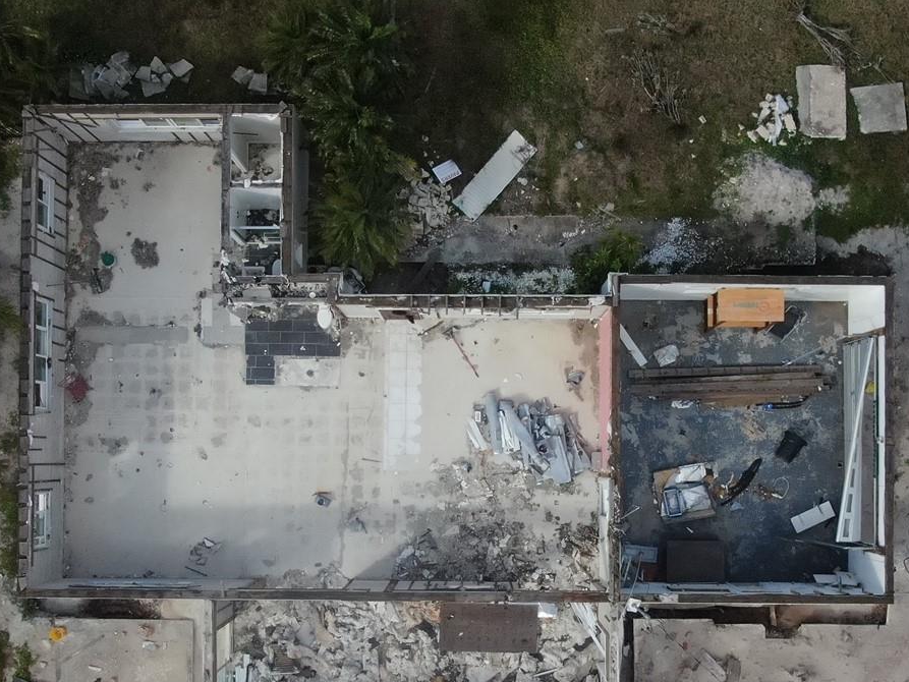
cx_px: 463
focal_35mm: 43
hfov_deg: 43.8
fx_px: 1129
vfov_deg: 33.4
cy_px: 430
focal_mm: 4.39
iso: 400
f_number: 2.8
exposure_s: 1/4000
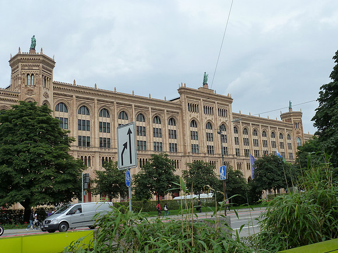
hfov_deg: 46.8
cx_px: 169
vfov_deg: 36.0
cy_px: 126
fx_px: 391
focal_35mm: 40
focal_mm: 6.5
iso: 125
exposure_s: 1/400
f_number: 5
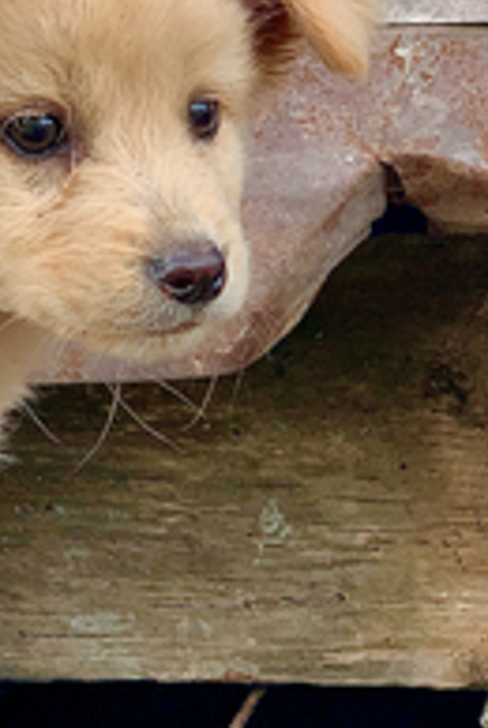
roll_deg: +0.2
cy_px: 435
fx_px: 3383
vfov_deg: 12.3
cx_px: -252
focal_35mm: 167
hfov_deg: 8.1
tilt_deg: -0.4
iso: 16
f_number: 2.4
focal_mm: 6
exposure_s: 1/122
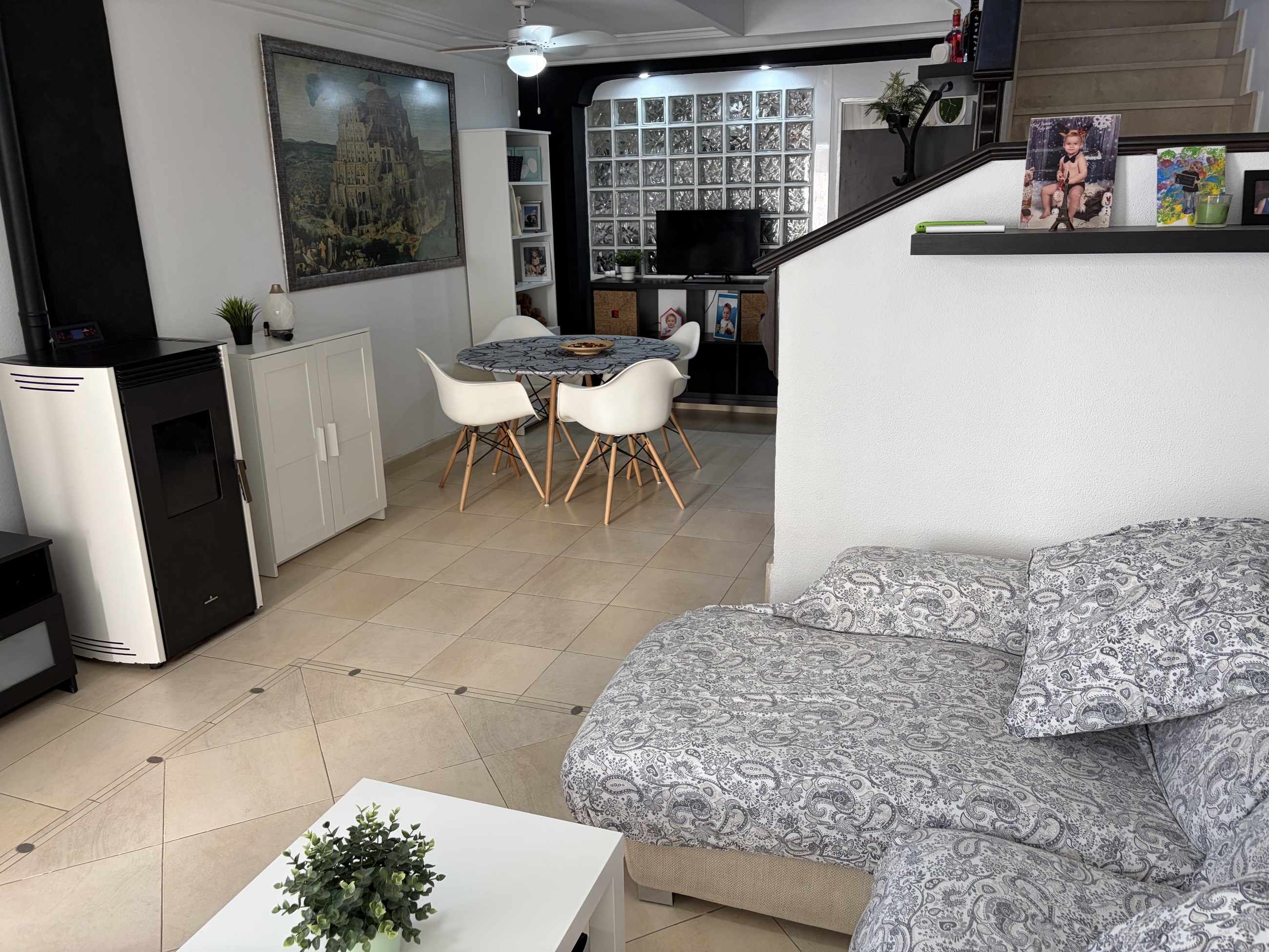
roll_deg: +1.1
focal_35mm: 26
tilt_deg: -16.2
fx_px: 953
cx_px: 634
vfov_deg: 53.1
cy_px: 476
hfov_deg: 67.3
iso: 80
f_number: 1.6
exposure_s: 1/100
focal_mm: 5.96
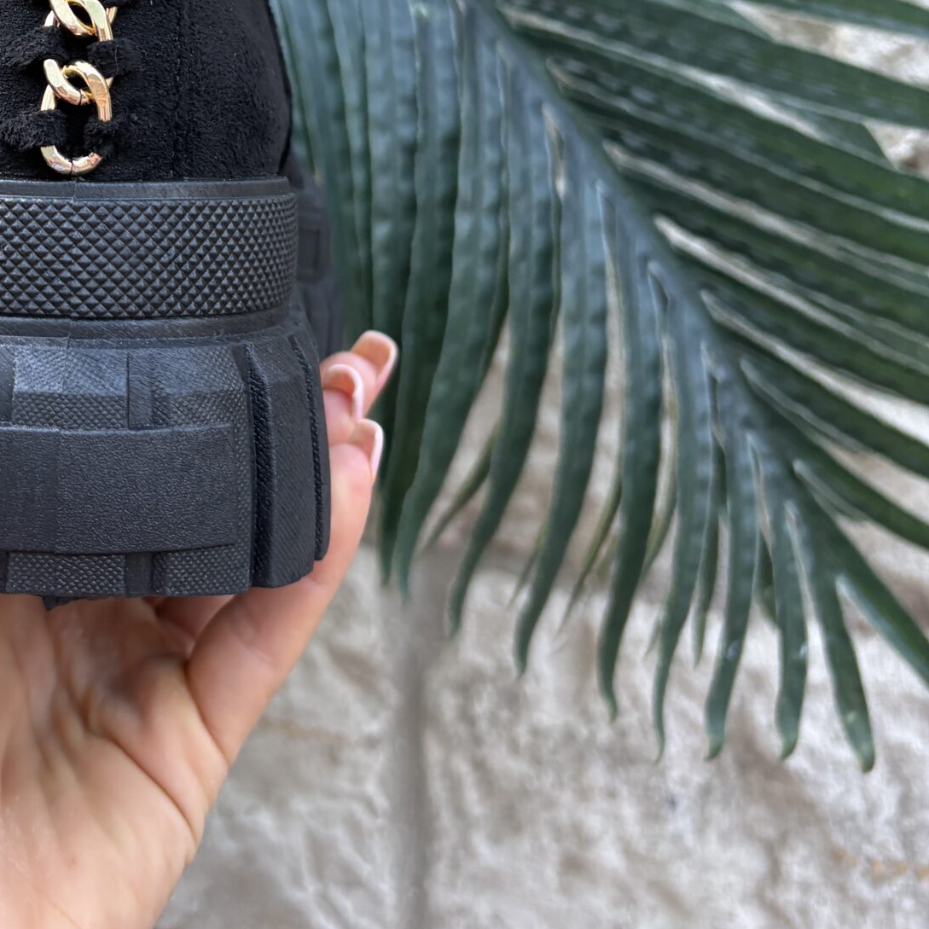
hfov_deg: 30.4
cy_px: 40
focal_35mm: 54
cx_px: 115
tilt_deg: -3.0
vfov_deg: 29.9
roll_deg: -0.7
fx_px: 1640
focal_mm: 5.96
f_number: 1.6
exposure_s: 1/121
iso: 100
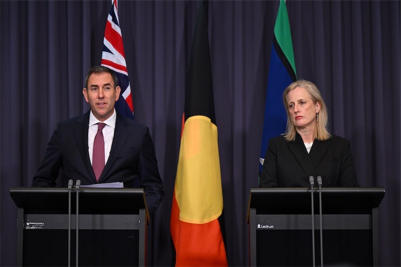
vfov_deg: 16.9
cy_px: 134
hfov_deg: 25.1
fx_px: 902
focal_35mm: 81
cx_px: 200
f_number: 2.8
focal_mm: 81
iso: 2000
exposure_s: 1/320
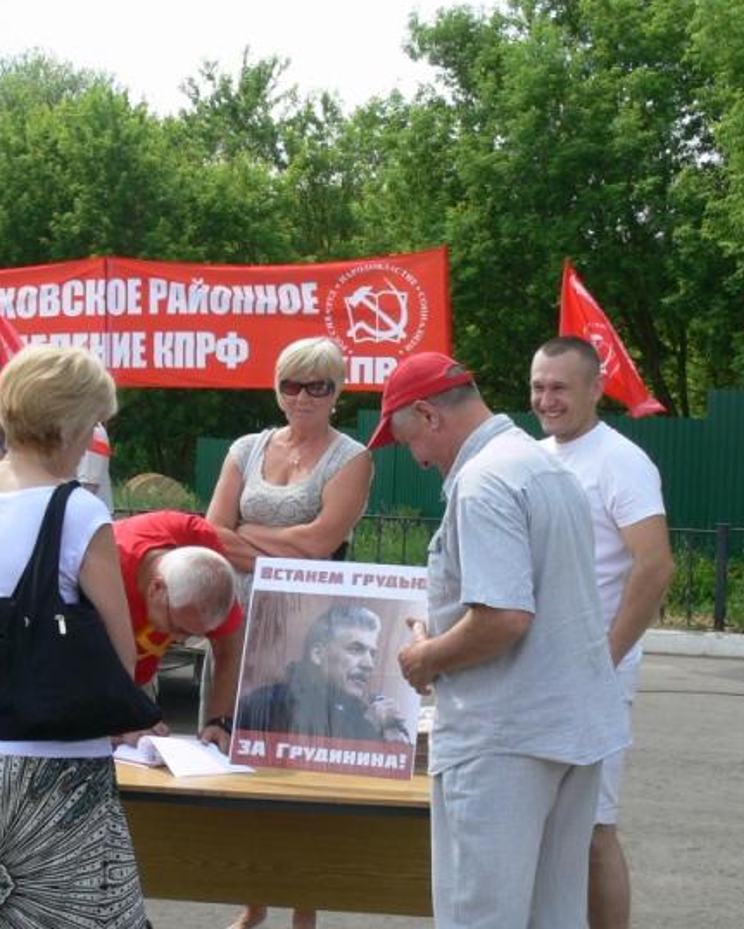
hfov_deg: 23.4
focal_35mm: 65
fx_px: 1788
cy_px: 516
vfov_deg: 29.1
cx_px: 245
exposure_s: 1/200
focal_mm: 7.4
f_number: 5.6
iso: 80
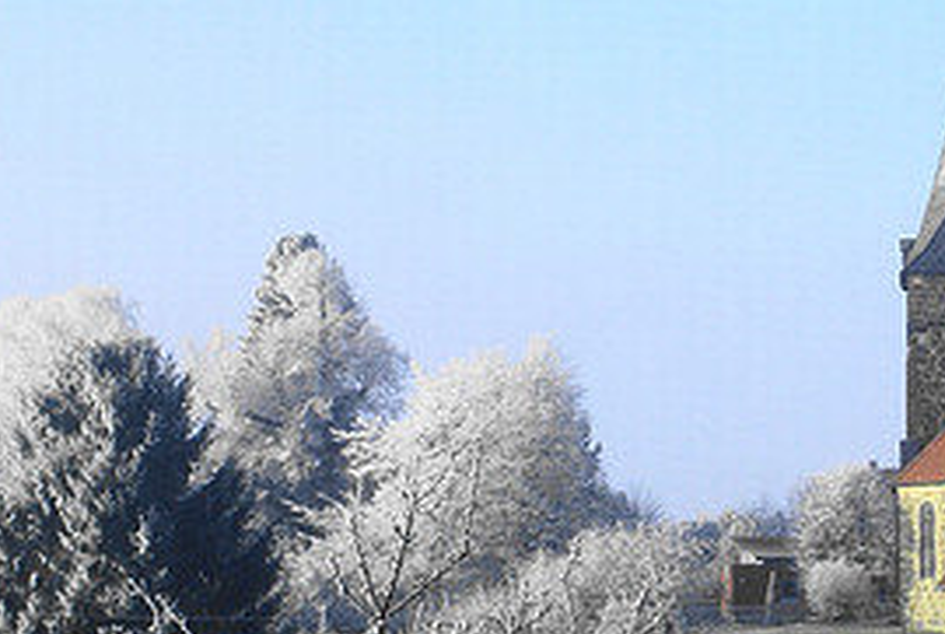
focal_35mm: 145
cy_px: 504
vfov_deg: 9.5
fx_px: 3814
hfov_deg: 13.9
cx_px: 942
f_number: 9
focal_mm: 45
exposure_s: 1/100
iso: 200
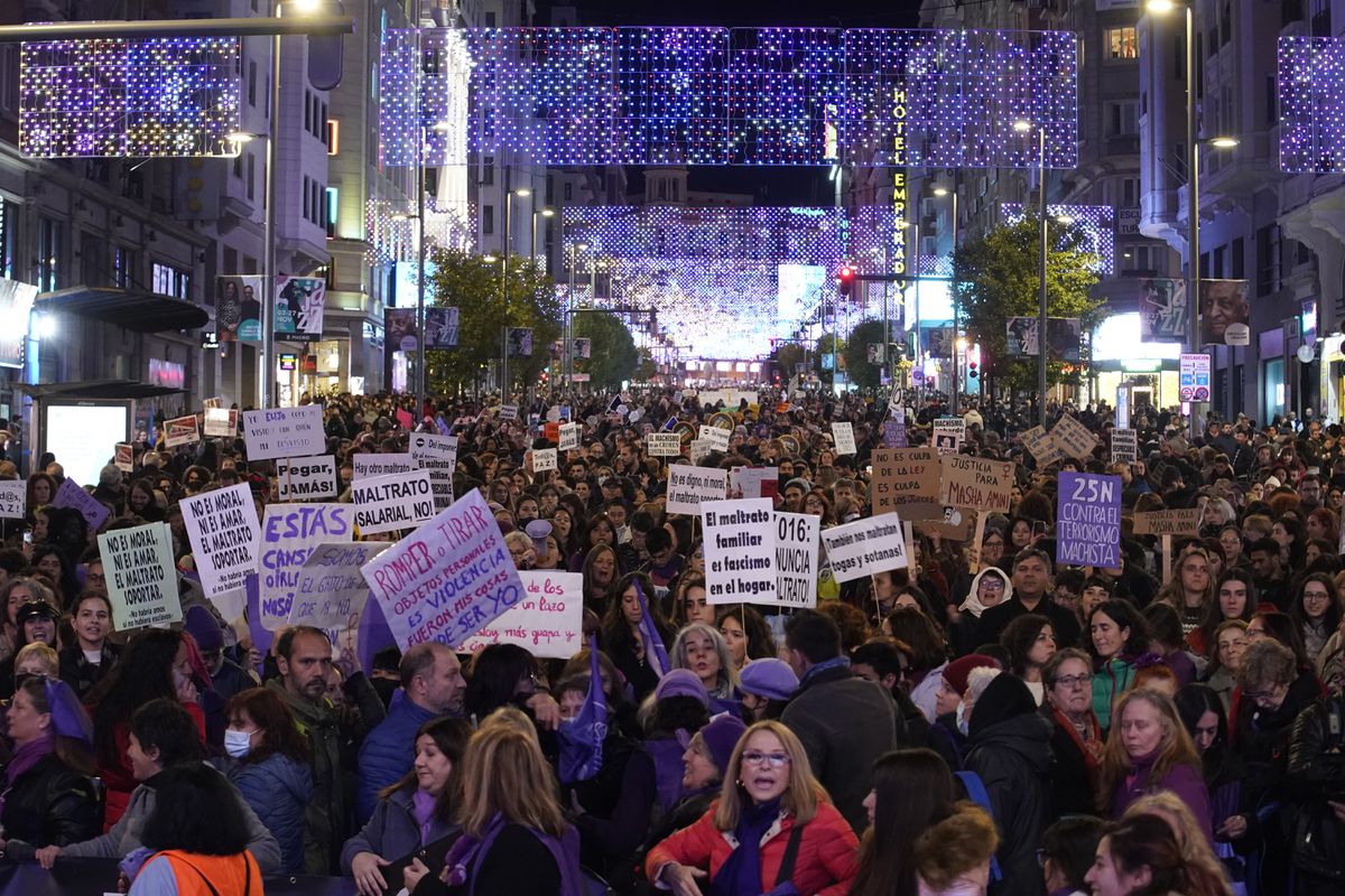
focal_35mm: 70
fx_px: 2615
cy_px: 448
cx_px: 672
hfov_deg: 28.8
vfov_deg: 19.5
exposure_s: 1/60
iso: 6400
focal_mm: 70
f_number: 6.3
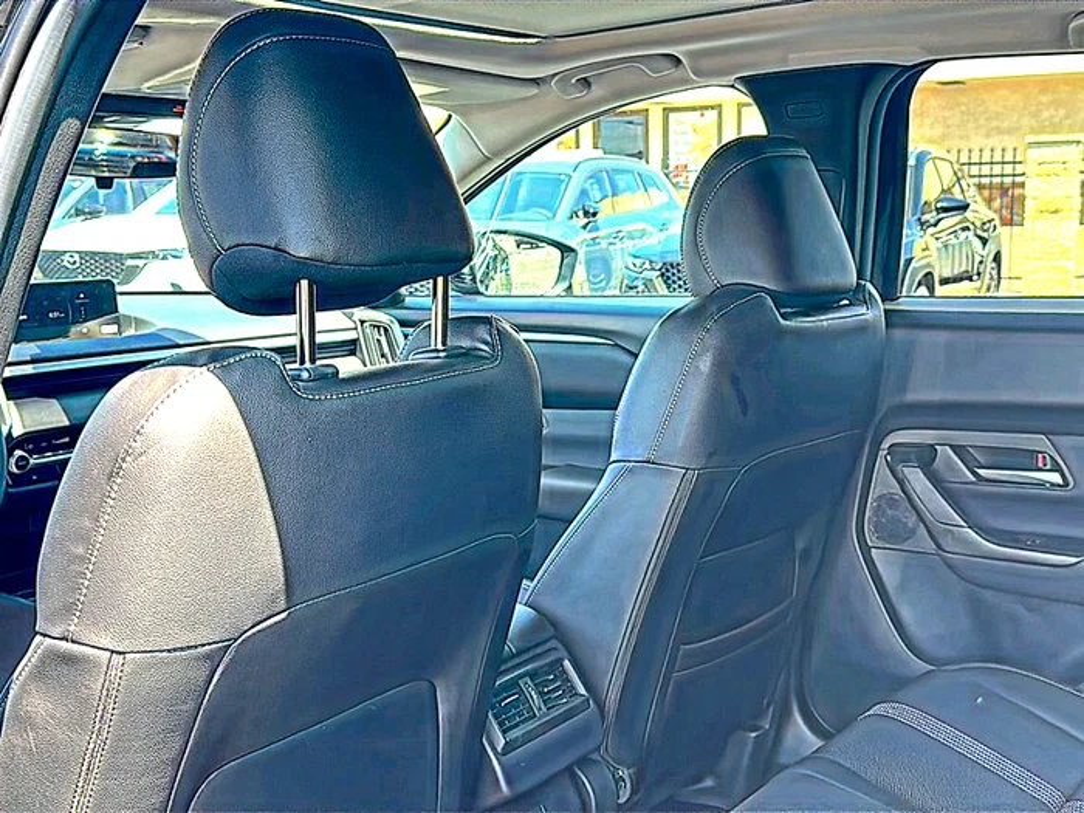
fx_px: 1065
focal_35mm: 34
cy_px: 406
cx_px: 542
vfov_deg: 41.8
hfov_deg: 54.0
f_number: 1.78
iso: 125
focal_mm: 6.86
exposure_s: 1/267
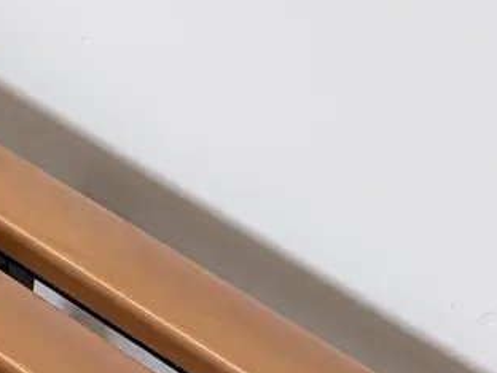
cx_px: -964
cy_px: -389
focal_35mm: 160
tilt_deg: -26.6
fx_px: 2297
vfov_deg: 8.7
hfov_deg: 9.7
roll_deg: +6.5
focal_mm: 5.96
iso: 125
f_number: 1.6
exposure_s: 1/92
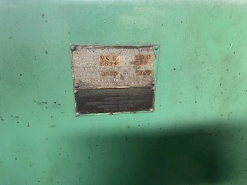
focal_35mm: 24
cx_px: 124
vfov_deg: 56.8
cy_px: 92
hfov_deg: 71.6
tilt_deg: -23.5
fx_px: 171
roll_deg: -1.6
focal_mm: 6.76
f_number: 1.78
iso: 640
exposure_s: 1/40
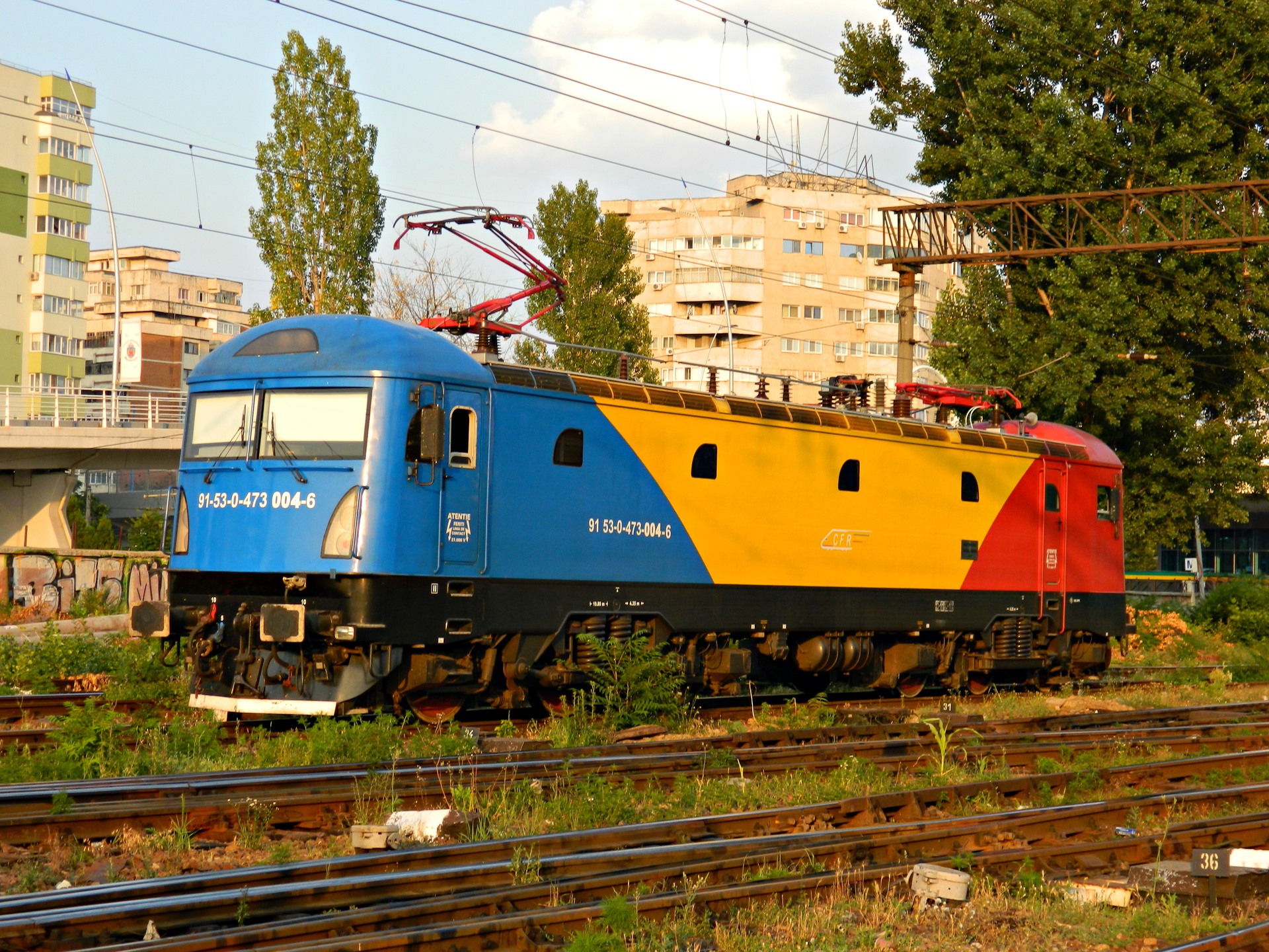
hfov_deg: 27.8
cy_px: 476
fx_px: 2566
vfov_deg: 21.0
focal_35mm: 70
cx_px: 634
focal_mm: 12.6
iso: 80
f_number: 4
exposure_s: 1/200
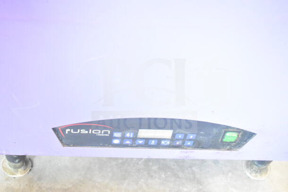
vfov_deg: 18.9
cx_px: 144
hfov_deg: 28.1
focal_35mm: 72
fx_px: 576
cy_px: 96
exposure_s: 1/80
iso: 20000
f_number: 5.3
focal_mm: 48
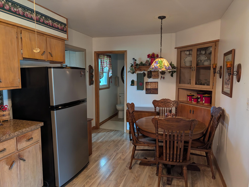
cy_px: 94
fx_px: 173
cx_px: 124
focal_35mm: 24
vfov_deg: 56.9
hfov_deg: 71.5
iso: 94
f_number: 1.68
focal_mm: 6.9
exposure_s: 1/120
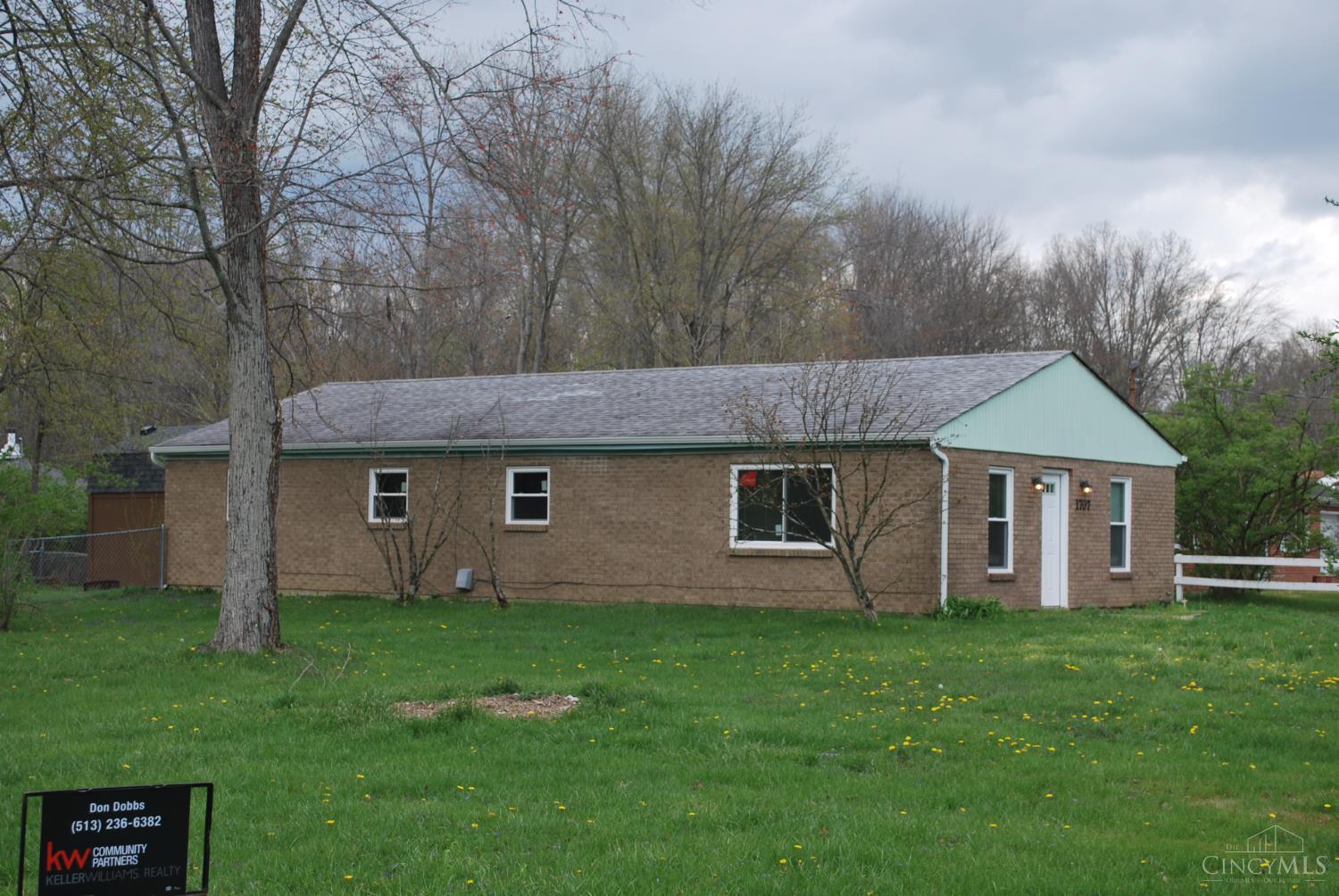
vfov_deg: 25.1
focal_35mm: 54
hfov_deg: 36.8
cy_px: 448
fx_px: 2011
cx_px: 670
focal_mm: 36
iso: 100
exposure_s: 1/160
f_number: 6.3
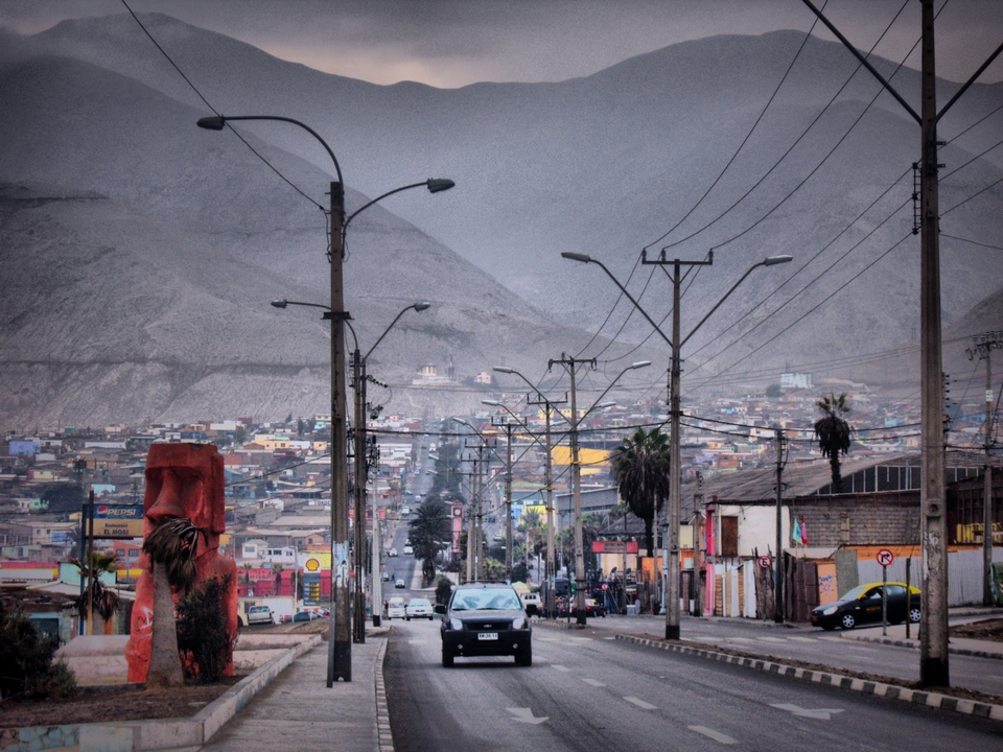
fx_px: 3042
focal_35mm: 105
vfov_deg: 14.1
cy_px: 376
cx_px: 502
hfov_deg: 18.7
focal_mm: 22.2
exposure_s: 1/250
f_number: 5.1
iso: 80
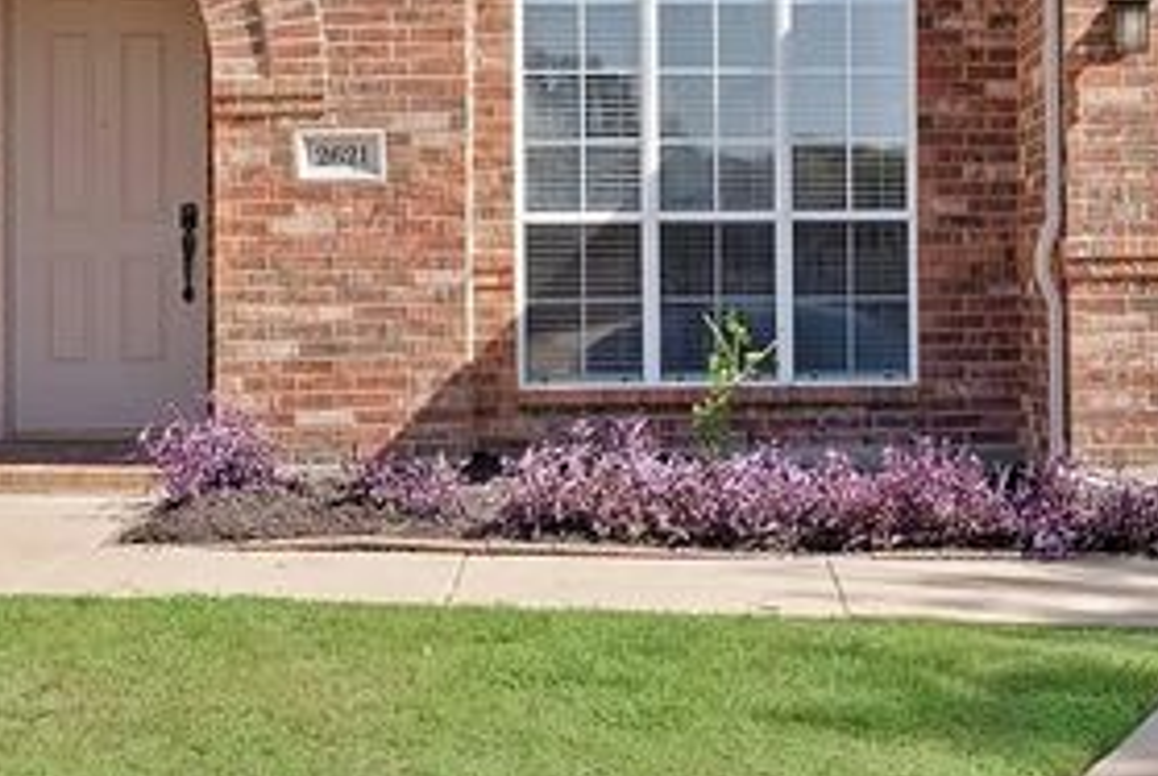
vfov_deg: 15.6
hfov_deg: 22.9
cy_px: 253
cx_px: 851
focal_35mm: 88
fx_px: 2835
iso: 640
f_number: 9
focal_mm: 24
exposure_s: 1/125
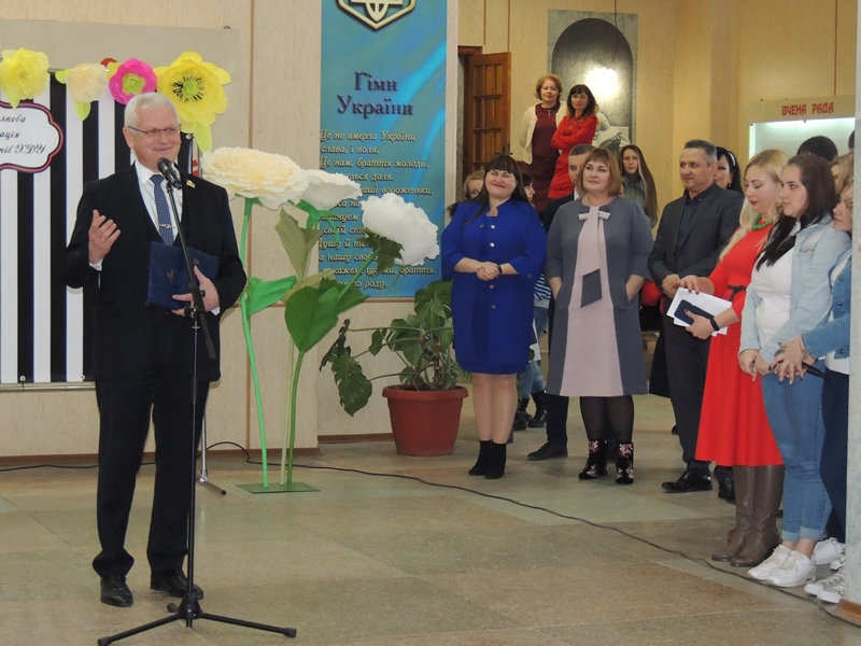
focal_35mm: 85
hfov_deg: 23.0
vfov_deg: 17.4
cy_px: 323
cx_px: 430
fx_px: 2114
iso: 800
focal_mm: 15.1
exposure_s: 1/60
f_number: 4
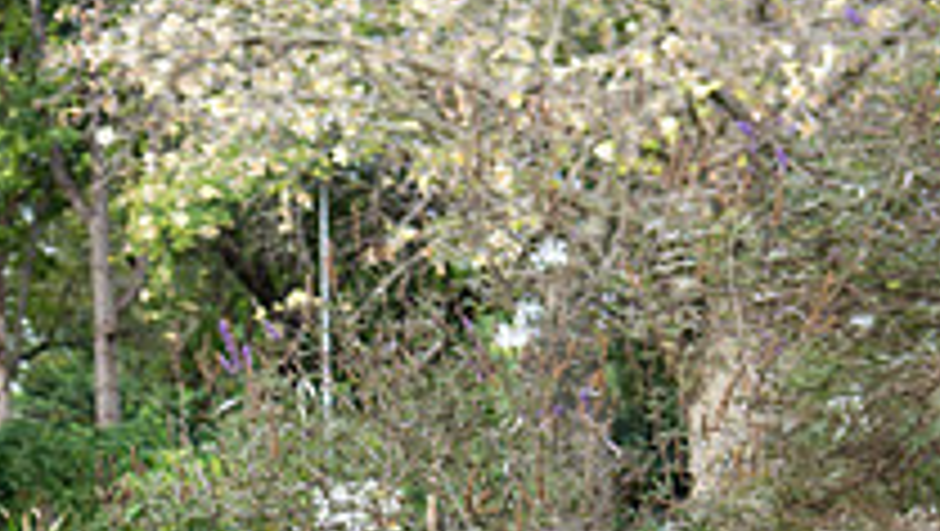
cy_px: 772
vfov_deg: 7.9
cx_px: -135
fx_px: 3767
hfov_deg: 13.9
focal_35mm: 151
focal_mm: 52
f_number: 3.5
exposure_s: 1/250
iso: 100
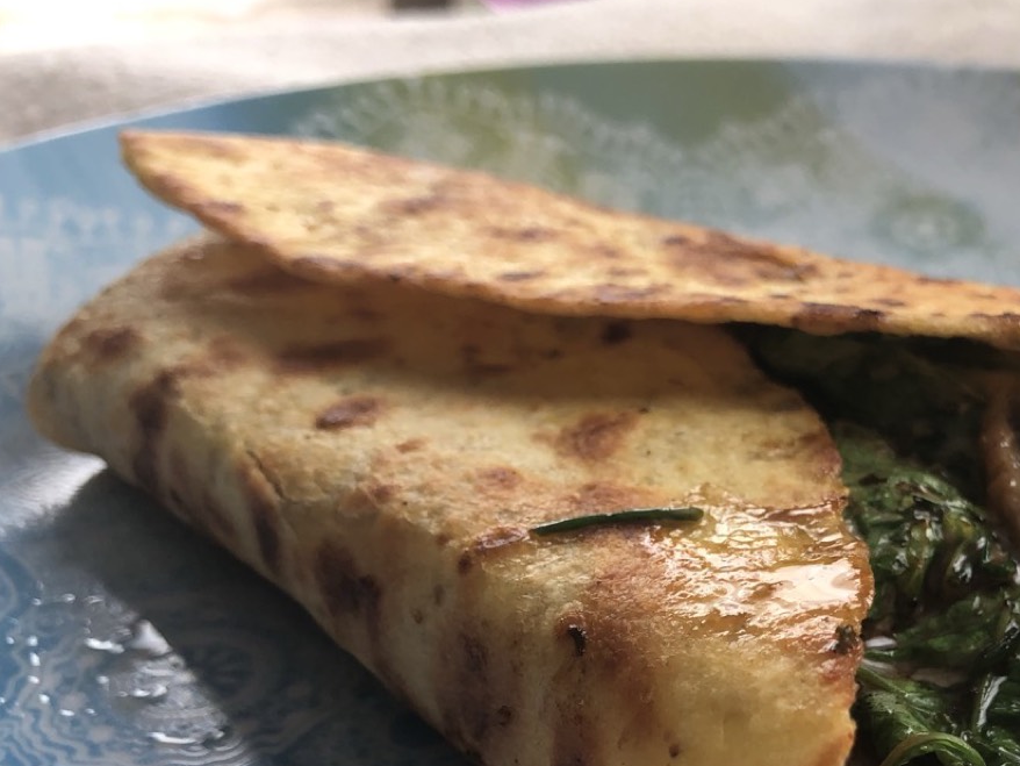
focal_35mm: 51
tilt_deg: -33.0
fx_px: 1503
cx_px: 836
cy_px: 663
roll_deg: -1.1
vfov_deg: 27.7
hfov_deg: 36.1
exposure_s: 1/120
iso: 50
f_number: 1.8
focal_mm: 3.99
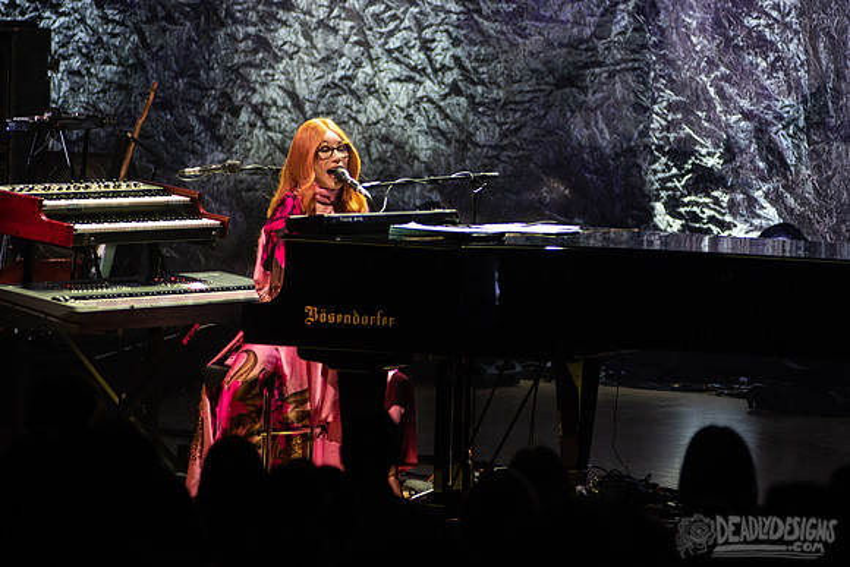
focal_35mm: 294
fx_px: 6949
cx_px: 502
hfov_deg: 7.0
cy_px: 201
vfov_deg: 4.7
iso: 2000
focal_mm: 200
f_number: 3.2
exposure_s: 1/320
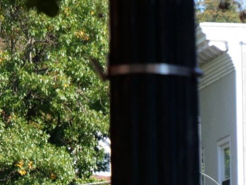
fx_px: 3447
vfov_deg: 3.1
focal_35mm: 485
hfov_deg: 4.1
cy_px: 350
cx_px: -70
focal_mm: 52
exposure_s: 1/400
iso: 200
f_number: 5
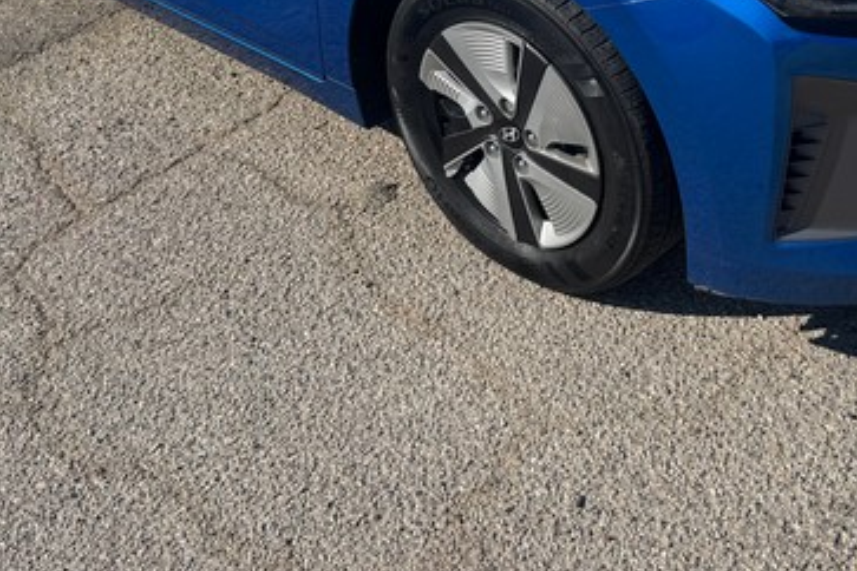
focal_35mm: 55
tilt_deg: -25.7
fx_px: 1309
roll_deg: +1.0
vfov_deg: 23.5
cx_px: 526
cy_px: -5
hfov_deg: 36.1
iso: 80
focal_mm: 6.76
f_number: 1.78
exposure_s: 1/4049
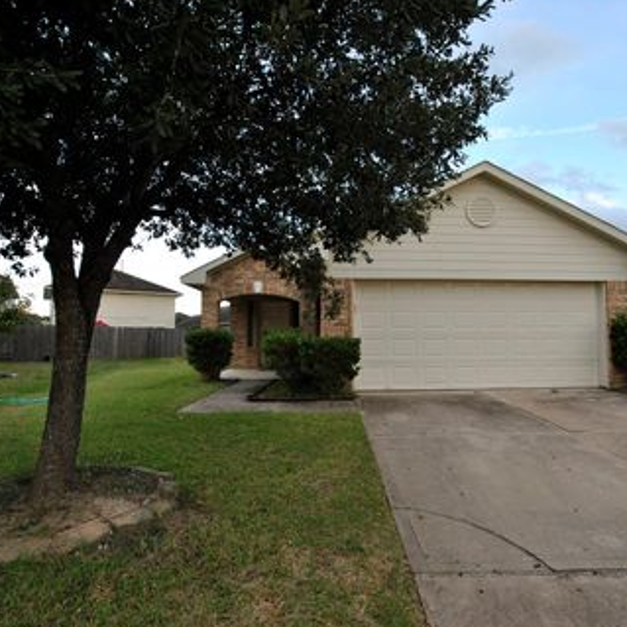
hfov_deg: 74.5
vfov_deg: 74.8
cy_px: 309
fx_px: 410
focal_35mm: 20
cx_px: 352
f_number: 5.6
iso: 200
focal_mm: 10
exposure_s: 1/125
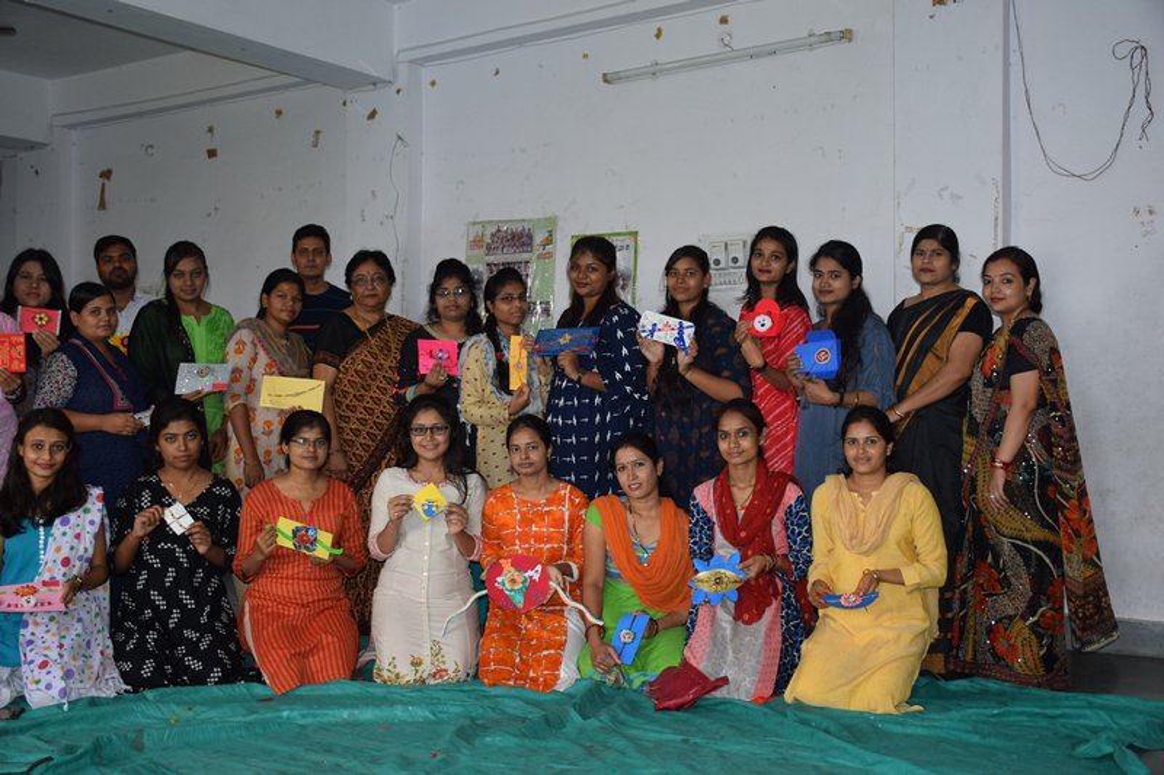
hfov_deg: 49.6
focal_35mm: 39
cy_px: 388
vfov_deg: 34.2
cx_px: 582
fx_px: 1261
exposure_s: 1/160
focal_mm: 26
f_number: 3.8
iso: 800
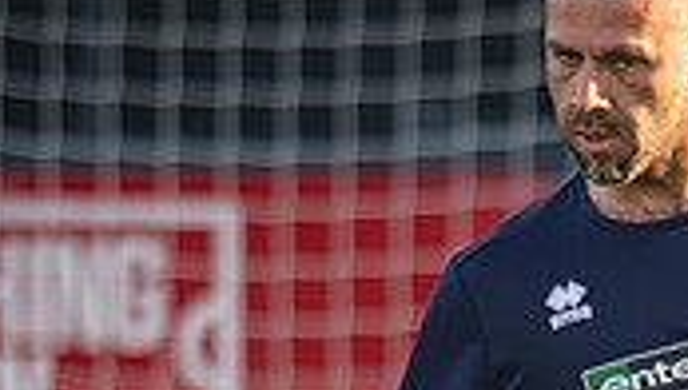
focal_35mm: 898
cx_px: 872
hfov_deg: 2.4
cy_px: 817
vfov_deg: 1.4
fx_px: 16410
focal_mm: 135
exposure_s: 1/800
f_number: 1.8
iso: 50
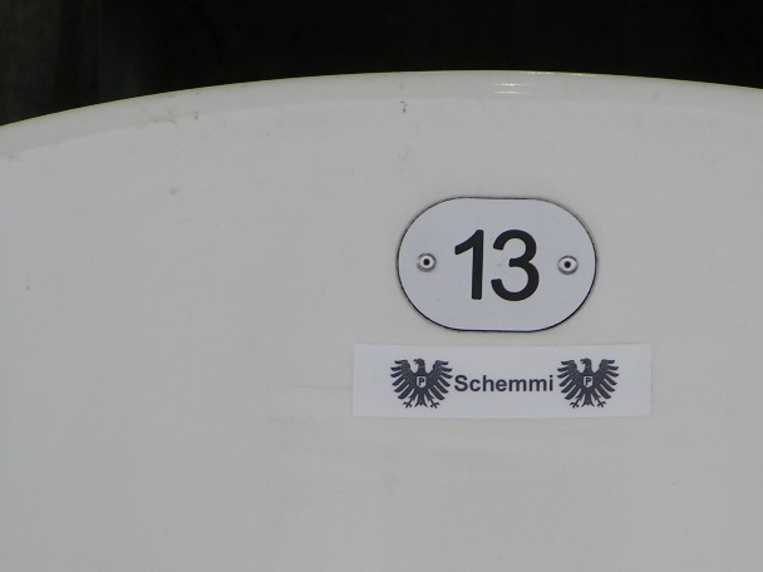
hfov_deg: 7.3
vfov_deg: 5.5
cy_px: 369
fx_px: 5973
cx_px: 453
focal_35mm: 271
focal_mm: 31.5
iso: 50
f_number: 4.5
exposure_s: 1/250
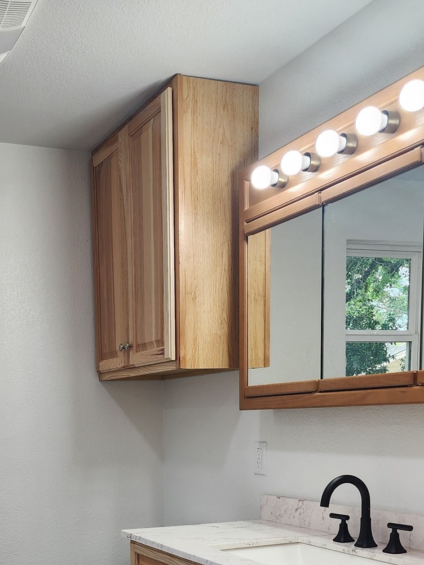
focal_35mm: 47
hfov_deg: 30.3
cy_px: 506
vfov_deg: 37.8
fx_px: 767
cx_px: 94
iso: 50
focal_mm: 6.4
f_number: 1.8
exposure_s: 1/120
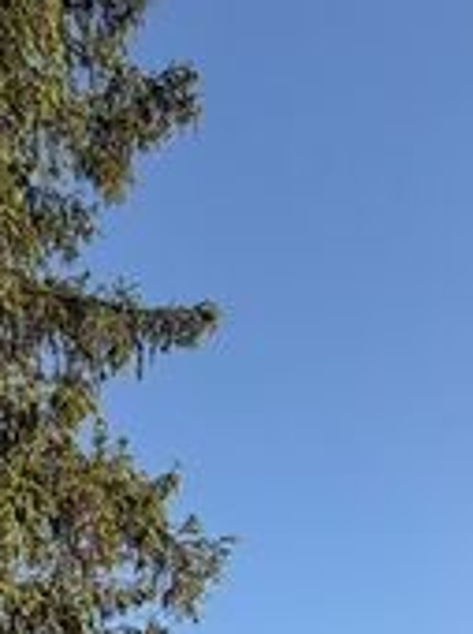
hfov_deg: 25.7
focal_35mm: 55
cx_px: 421
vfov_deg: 26.1
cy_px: 942
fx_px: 1005
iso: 32
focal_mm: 2.22
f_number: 2.2
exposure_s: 1/770
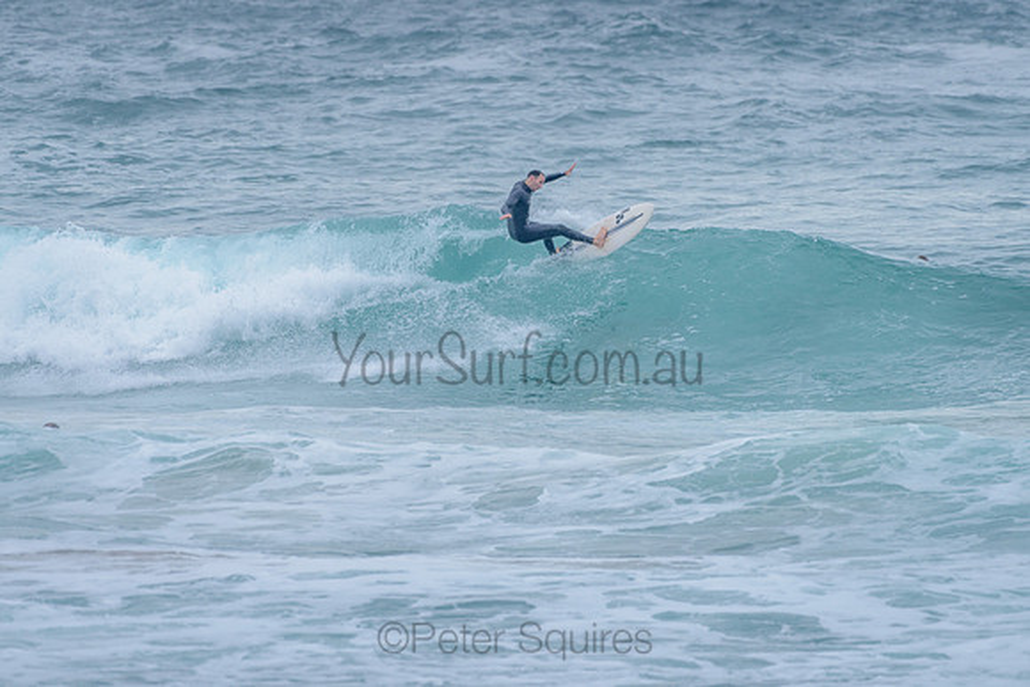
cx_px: 516
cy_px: 267
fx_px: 17535
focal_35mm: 613
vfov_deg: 2.2
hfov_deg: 3.4
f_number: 5.6
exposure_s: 1/1250
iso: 720
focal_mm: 500
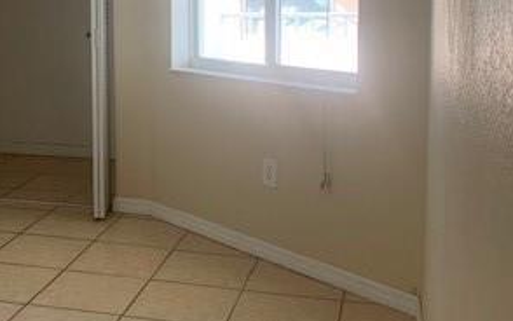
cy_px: 82
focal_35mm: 60
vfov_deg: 21.5
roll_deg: +1.1
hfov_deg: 33.1
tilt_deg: -7.8
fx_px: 839
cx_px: 110
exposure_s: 1/60
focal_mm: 4.25
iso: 80
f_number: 1.8
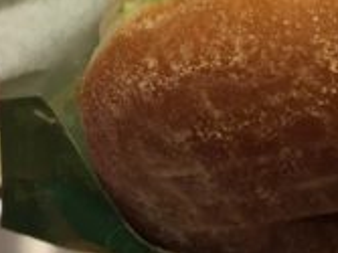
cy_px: -36
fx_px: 1083
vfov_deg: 13.0
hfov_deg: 17.7
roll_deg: -3.6
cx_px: 245
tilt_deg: -34.7
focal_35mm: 111
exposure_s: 1/30
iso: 32
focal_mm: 4.15
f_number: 2.2
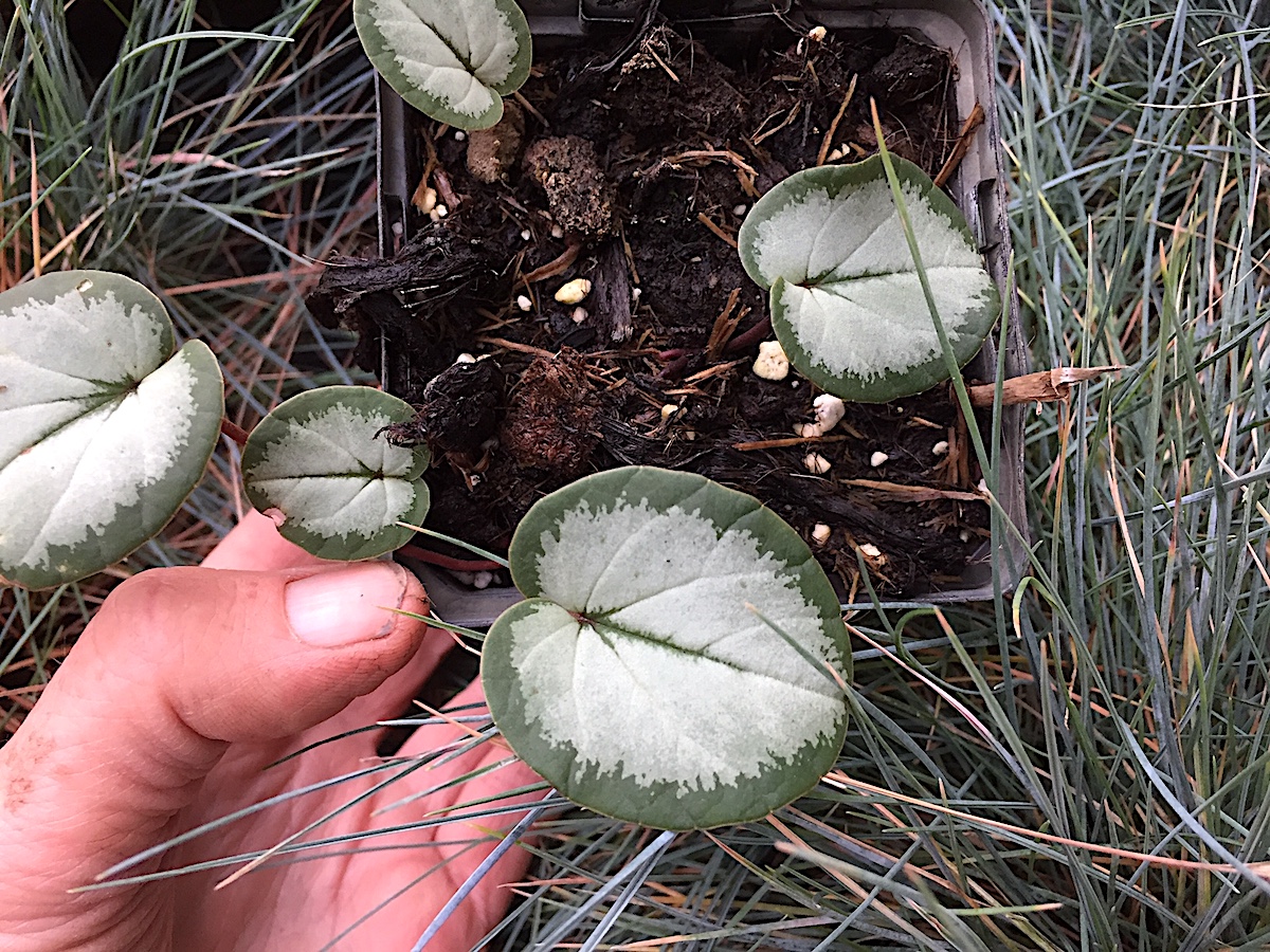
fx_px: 1064
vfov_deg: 48.2
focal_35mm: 29
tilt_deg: -59.5
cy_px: 476
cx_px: 635
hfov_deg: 61.7
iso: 125
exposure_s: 1/33
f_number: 2.2
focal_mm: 4.15
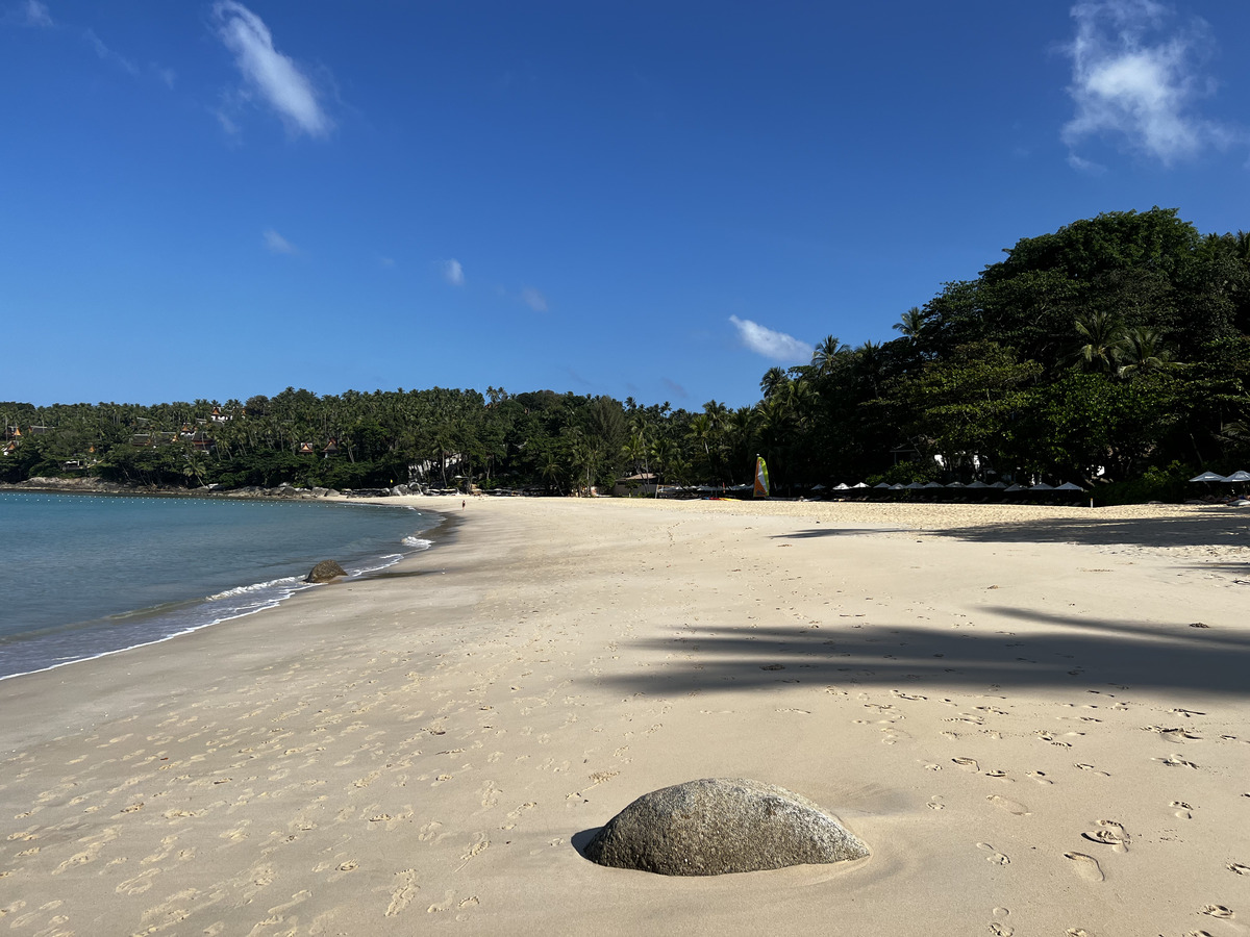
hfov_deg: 67.3
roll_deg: -1.4
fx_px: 939
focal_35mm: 26
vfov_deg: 53.1
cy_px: 468
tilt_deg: +0.9
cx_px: 625
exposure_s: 1/5882
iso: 50
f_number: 1.5
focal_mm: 5.7
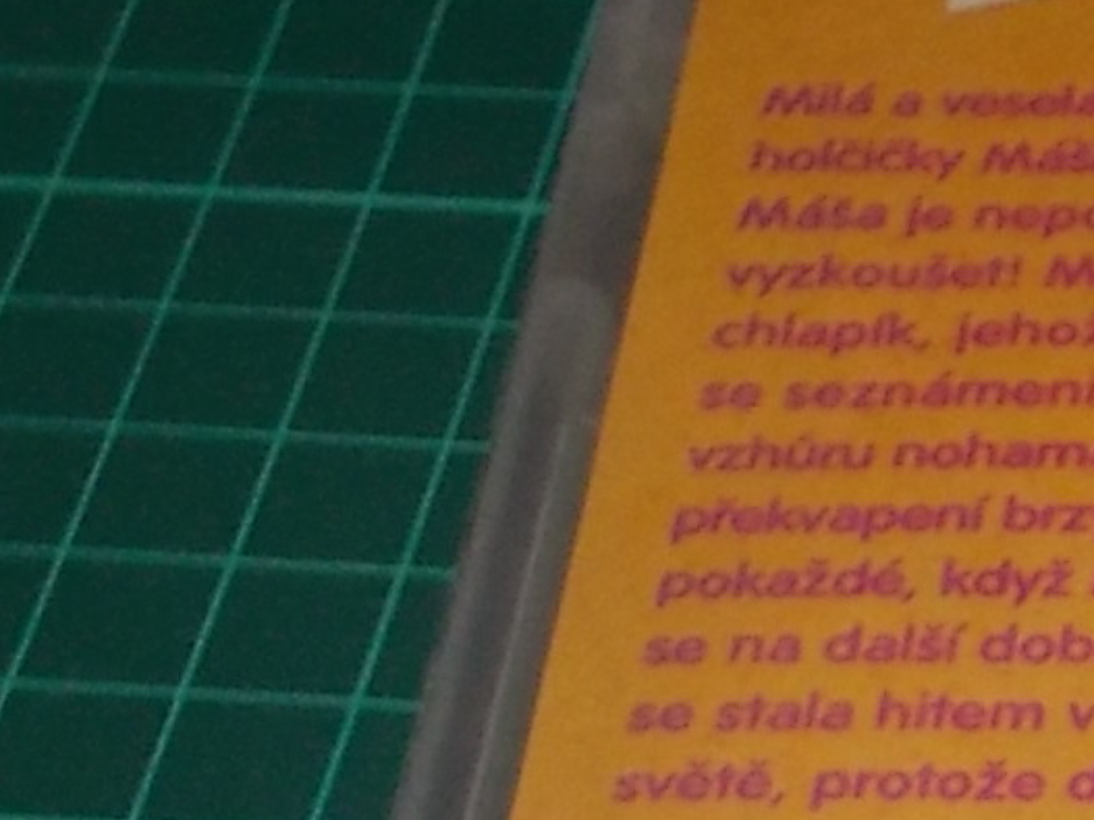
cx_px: 1690
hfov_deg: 14.6
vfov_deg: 11.2
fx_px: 3950
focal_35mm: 125
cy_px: 1345
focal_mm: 4.1
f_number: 3.3
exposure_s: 1/30
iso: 200
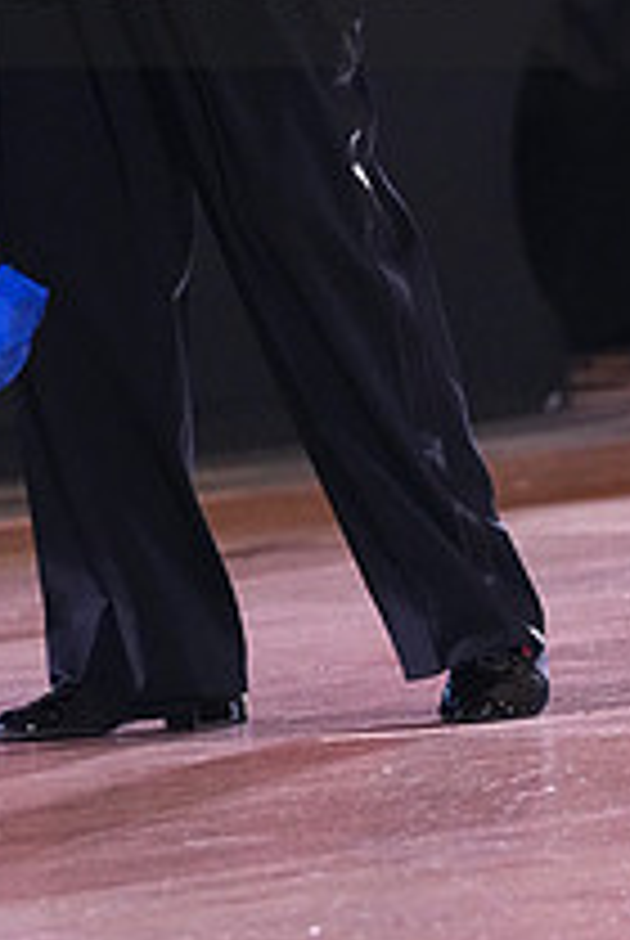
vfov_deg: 3.7
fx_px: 14493
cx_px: -56
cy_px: -81
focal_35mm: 554
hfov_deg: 2.5
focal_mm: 200
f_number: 5
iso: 8000
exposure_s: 1/400
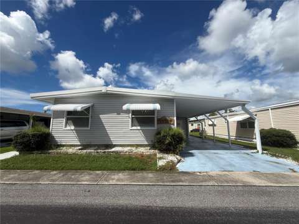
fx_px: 121
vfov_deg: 85.7
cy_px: 112
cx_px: 150
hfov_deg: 102.1
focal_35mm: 14
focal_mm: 2.22
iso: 50
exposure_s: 1/4149
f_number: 2.2
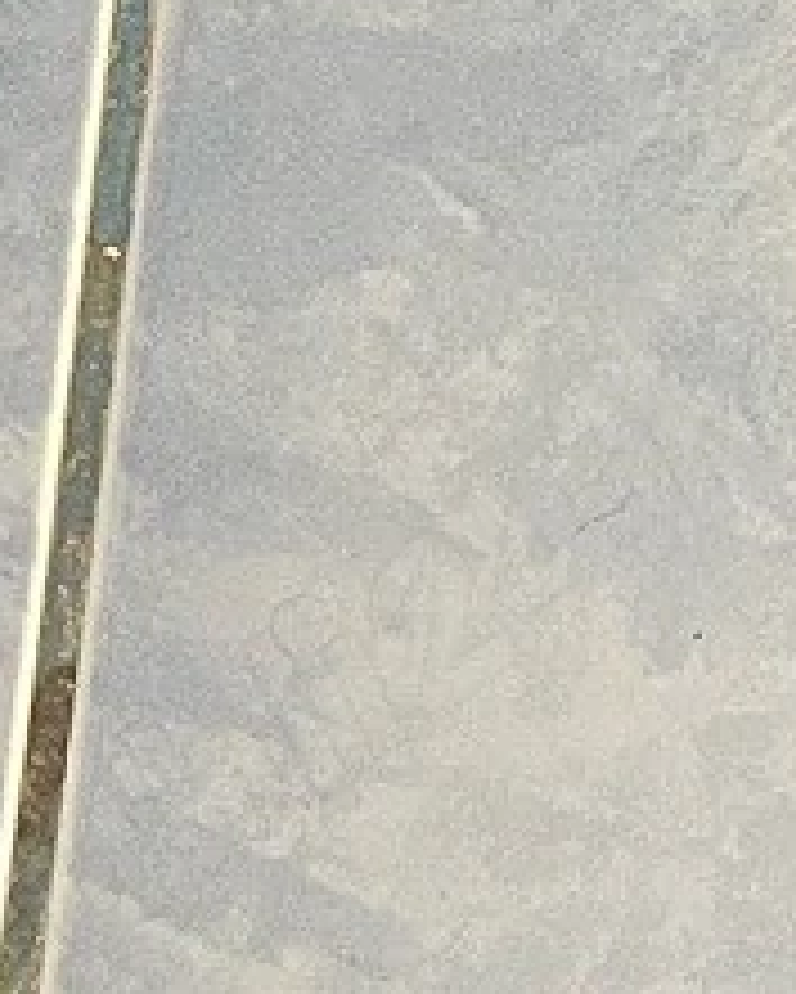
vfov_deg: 12.7
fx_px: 4326
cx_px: 1844
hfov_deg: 9.5
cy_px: -315
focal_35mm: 147
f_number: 1.6
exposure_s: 1/60
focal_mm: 5.1
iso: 500
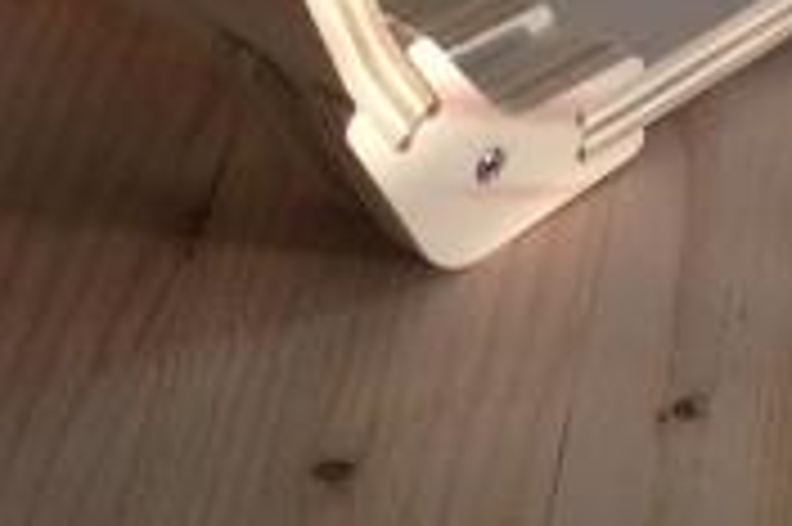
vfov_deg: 6.4
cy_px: -297
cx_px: 788
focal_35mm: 212
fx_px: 4660
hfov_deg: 9.6
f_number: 2.4
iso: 80
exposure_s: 1/120
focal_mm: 4.28
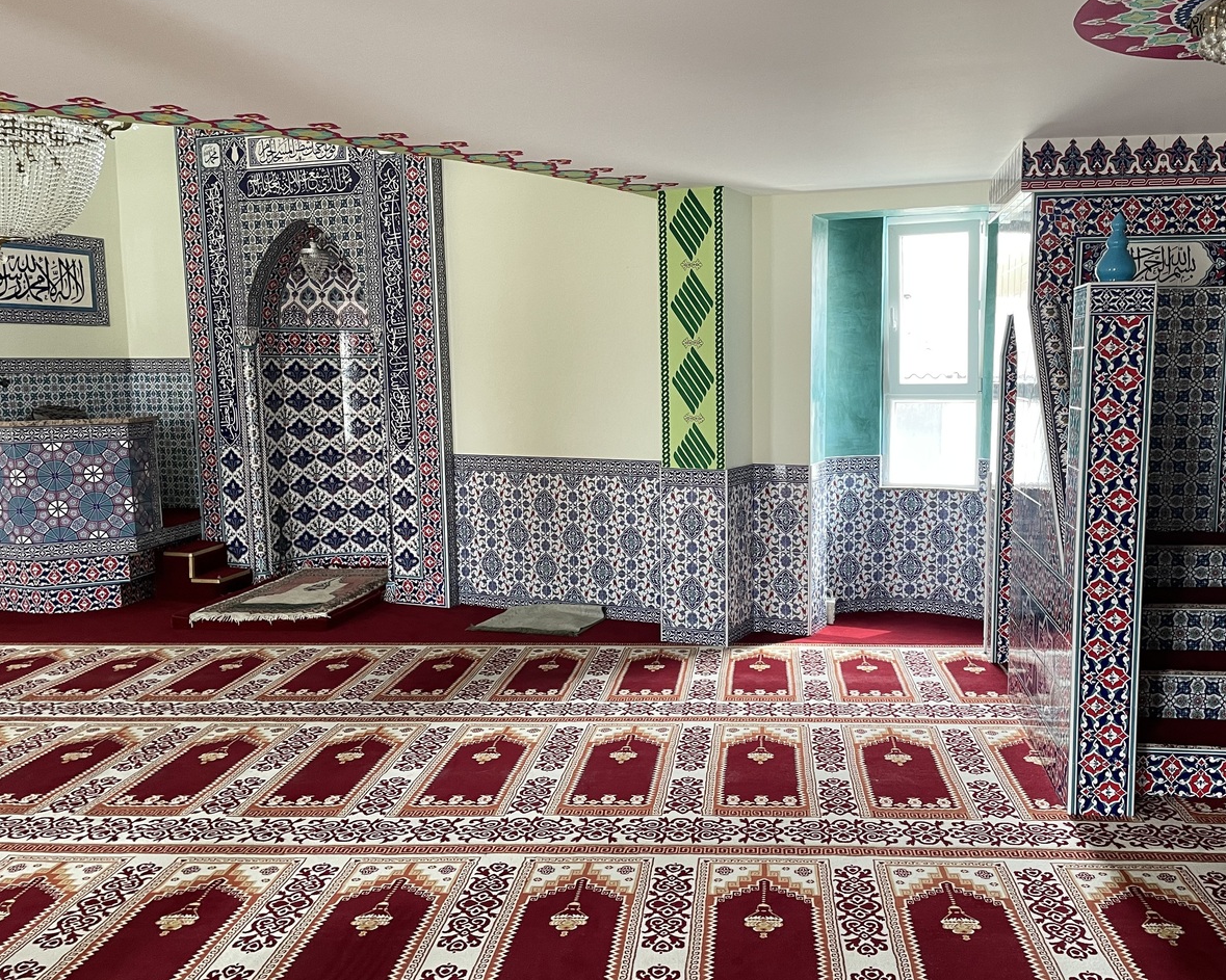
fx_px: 1125
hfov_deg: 56.8
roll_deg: +0.2
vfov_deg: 47.1
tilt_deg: -7.5
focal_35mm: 31
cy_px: 533
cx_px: 731
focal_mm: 4.2
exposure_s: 1/88
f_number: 1.6
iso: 125
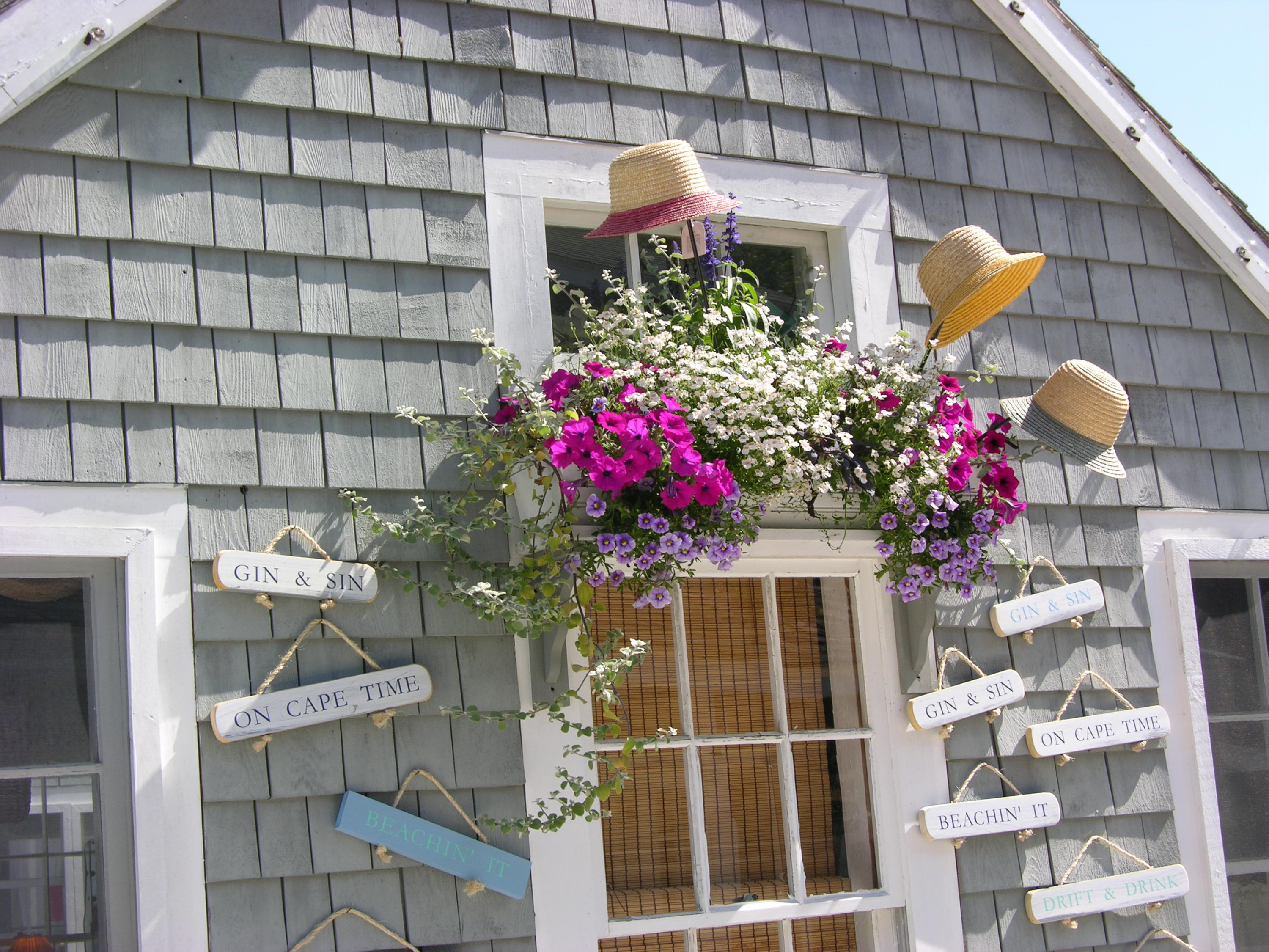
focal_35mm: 78
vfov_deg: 18.9
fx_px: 2859
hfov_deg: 25.0
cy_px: 476
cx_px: 634
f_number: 5.4
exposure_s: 1/187
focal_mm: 19.9
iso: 50
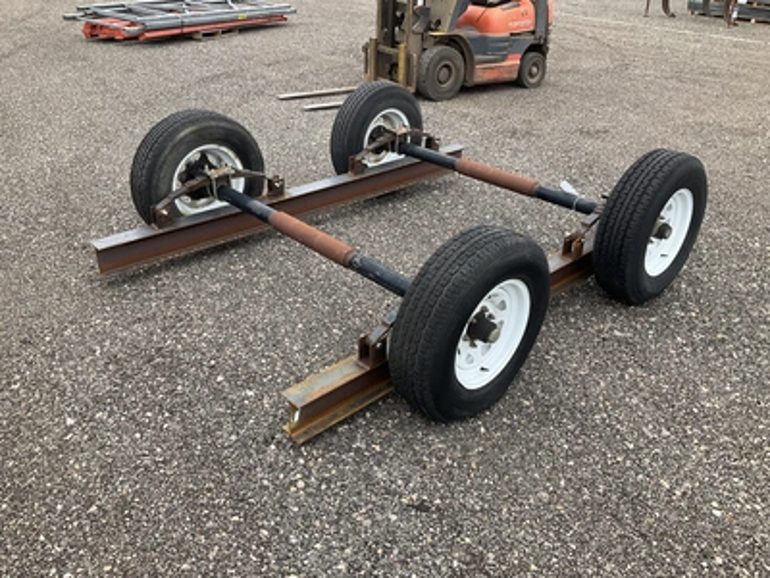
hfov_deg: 61.7
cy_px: 289
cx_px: 385
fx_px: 645
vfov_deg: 48.2
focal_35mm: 29
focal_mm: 3
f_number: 1.8
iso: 25
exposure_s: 1/657
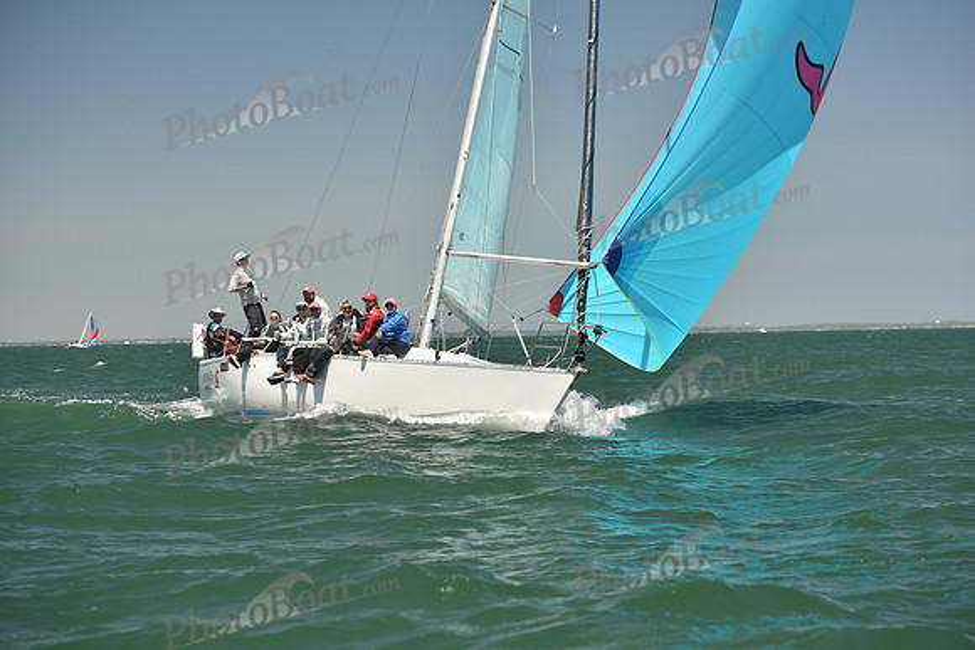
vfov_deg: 14.9
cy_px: 325
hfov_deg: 22.1
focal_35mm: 92
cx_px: 488
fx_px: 2492
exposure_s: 1/800
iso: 250
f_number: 4.5
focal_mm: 92
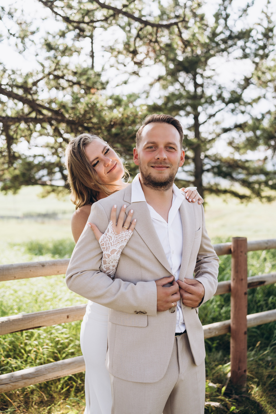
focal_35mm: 35
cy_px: 207
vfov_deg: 54.4
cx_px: 138
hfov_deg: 37.9
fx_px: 402
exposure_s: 1/640
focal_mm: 35
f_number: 2
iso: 100
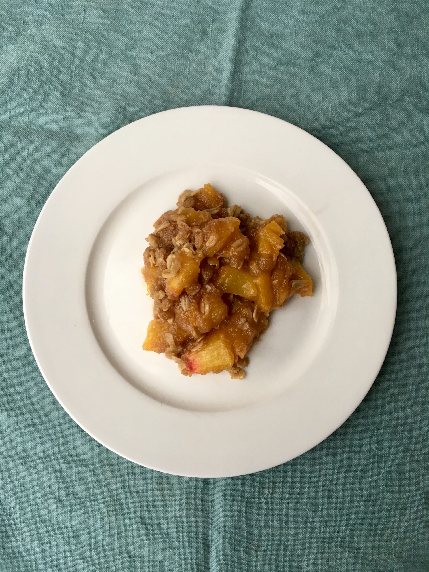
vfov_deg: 61.7
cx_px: 214
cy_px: 286
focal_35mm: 29
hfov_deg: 48.2
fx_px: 479
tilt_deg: -82.1
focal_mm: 4.15
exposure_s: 1/30
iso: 40
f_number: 2.2
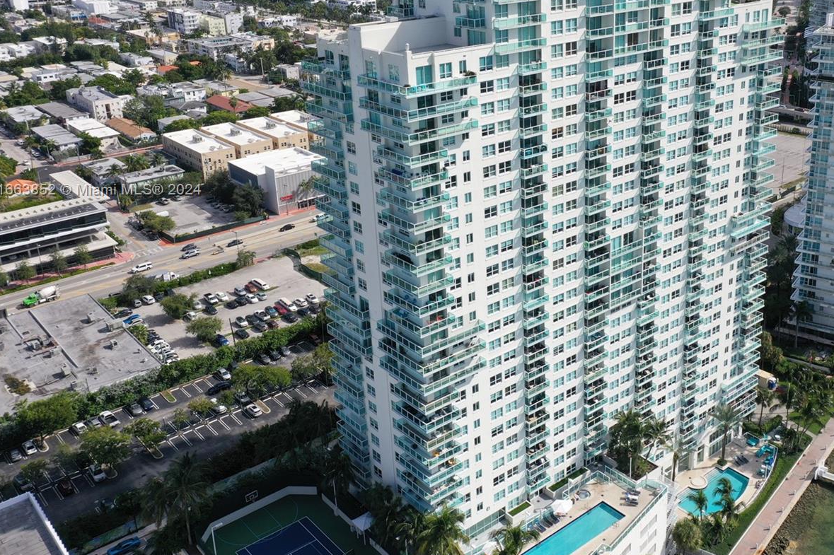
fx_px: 880
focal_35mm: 38
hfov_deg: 50.0
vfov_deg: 34.7
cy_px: 191
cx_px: 541
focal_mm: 10.26
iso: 100
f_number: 6.3
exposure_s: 1/500
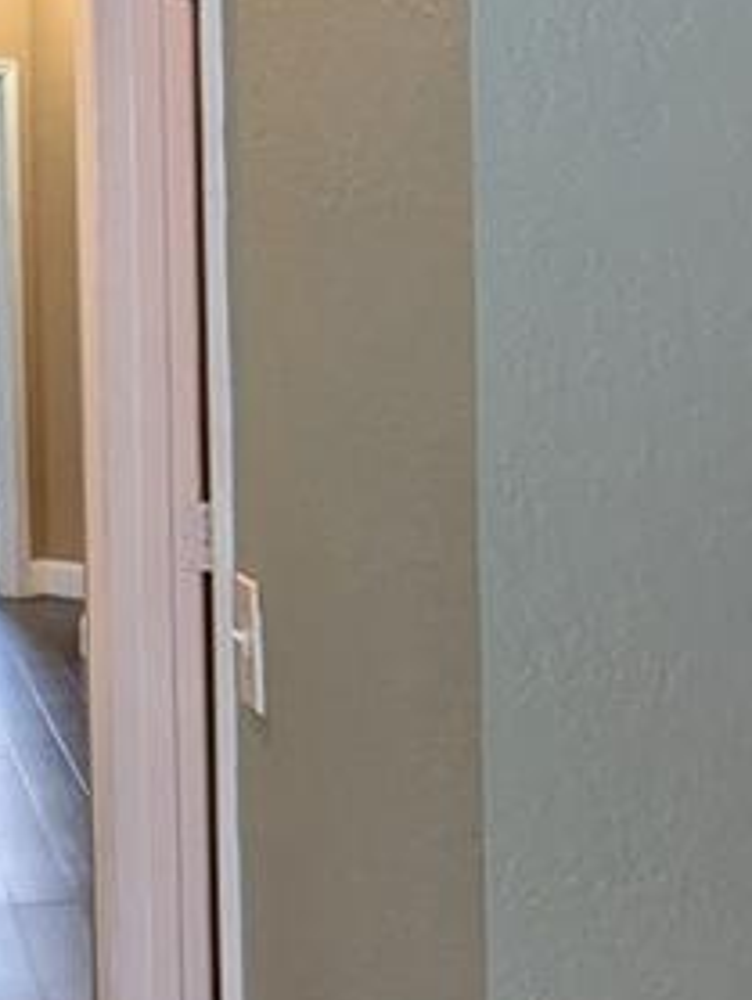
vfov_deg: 28.0
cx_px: -297
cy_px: 335
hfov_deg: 19.3
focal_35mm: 69
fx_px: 1996
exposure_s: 1/60
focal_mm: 2.35
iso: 85
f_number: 2.2
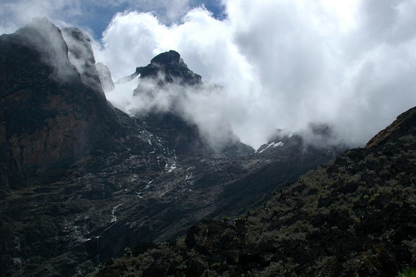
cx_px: 222
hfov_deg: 43.6
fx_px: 520
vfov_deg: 29.8
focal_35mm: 45
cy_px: 136
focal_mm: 28
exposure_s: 1/400
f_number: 11
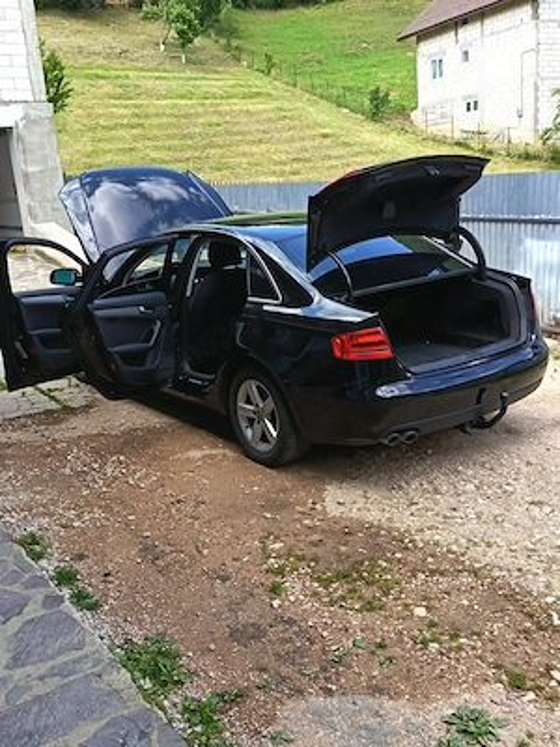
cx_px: 280
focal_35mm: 35
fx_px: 755
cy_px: 374
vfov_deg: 52.6
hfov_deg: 40.7
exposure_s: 1/600
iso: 466
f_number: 1.75
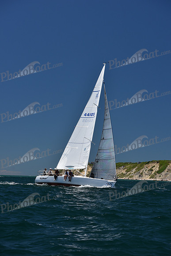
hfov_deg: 16.7
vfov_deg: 24.8
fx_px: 584
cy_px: 128
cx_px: 86
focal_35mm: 82
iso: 250
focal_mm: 82
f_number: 6.3
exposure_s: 1/800
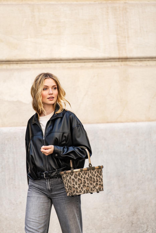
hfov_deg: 6.9
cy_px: 116
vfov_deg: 10.3
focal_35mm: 200
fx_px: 1300
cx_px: 78
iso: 400
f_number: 3.5
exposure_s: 1/1250
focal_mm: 200
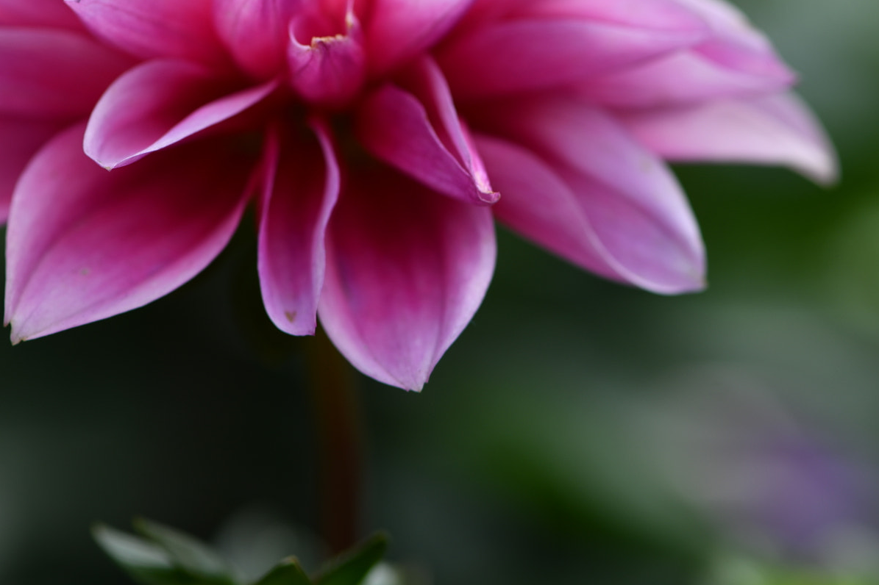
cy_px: 103
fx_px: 4394
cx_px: 505
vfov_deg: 7.6
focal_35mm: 180
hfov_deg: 11.4
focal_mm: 105
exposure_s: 1/500
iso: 80
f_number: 6.3
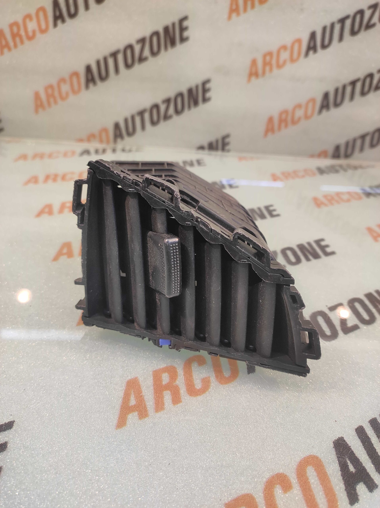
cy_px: 254
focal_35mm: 17
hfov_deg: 74.7
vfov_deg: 91.1
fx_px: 249
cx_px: 190
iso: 190
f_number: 1.79
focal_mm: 4.74
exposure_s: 1/33
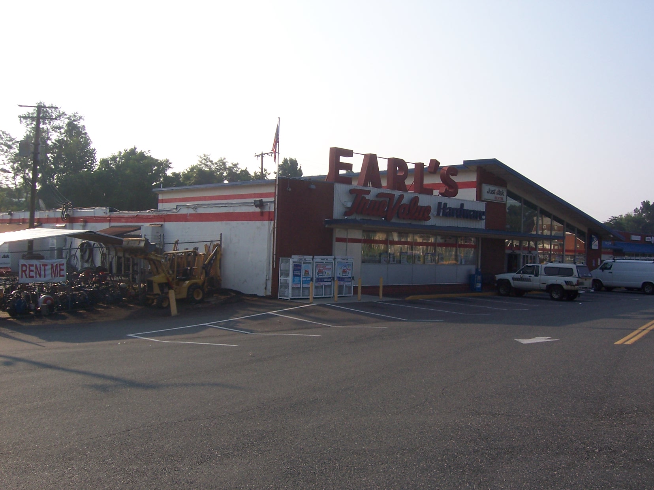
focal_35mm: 36
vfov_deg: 39.7
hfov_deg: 51.4
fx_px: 680
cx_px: 327
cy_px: 245
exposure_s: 1/500
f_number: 4.8
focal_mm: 6
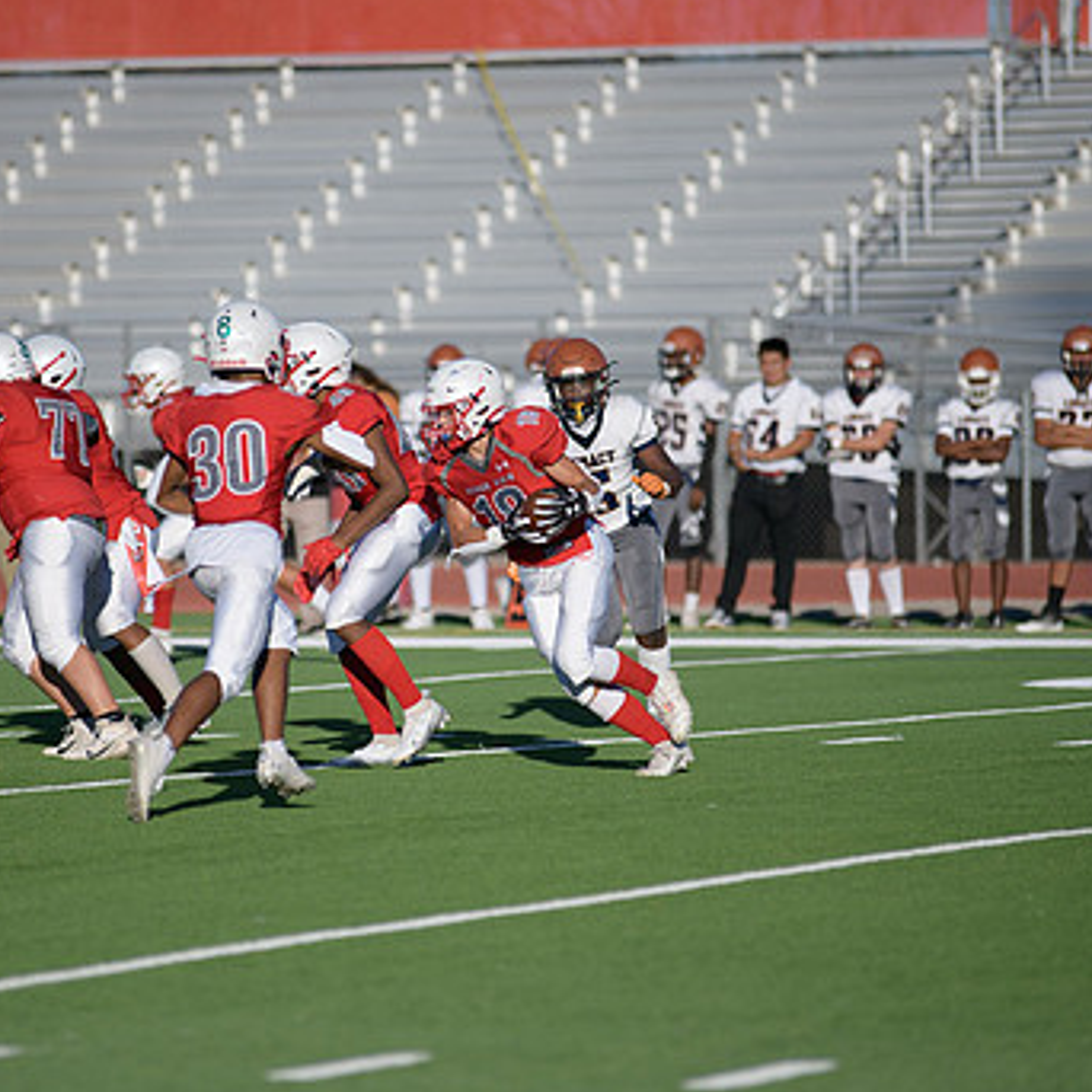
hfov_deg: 6.1
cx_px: 450
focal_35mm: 288
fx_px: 10279
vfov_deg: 6.1
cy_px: 522
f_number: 2.8
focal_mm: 200
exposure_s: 1/5000
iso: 160
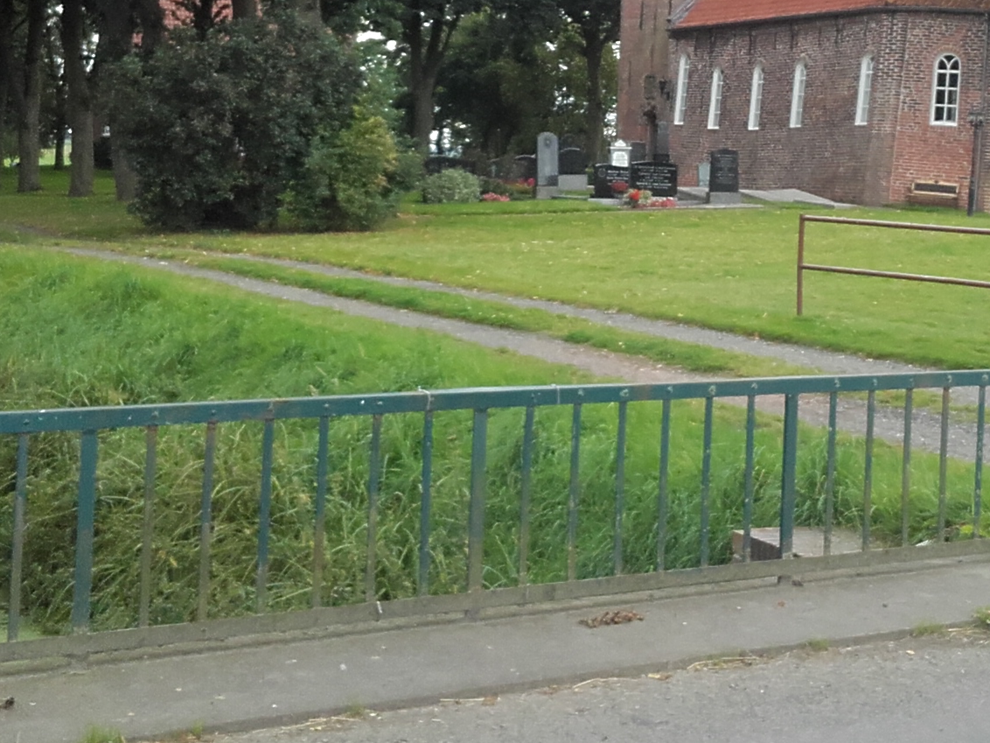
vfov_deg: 20.5
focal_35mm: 71
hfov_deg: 27.3
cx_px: 652
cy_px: 142
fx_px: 2031
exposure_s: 1/120
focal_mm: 3.31
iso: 60
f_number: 2.2
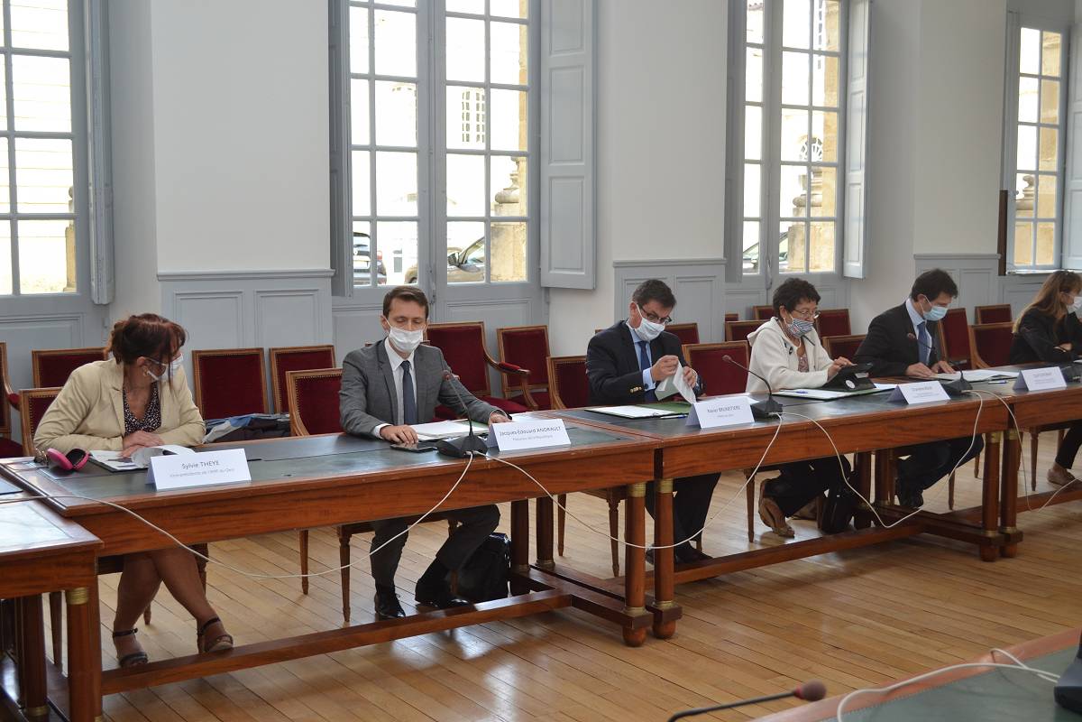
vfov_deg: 30.8
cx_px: 541
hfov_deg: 45.0
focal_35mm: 44
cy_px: 361
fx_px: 1307
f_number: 4.5
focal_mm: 29
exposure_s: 1/60
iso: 400
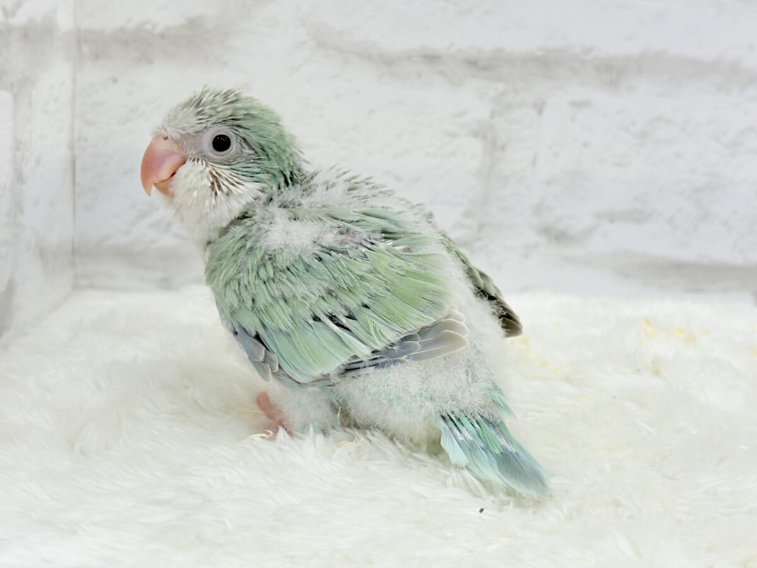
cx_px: 378
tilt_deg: -10.4
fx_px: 1137
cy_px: 284
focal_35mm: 52
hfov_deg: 36.8
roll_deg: -4.2
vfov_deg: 28.0
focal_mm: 5.96
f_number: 1.6
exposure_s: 1/100
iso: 50
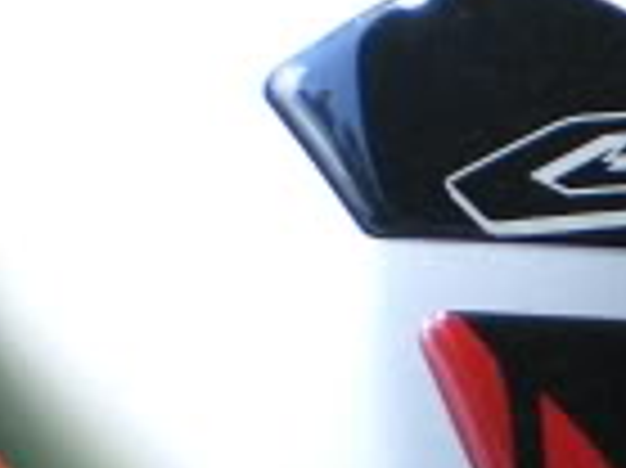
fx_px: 3162
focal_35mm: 175
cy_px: 486
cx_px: 928
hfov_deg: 10.9
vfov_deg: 8.4
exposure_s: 1/100
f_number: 3.1
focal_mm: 6.3
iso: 50
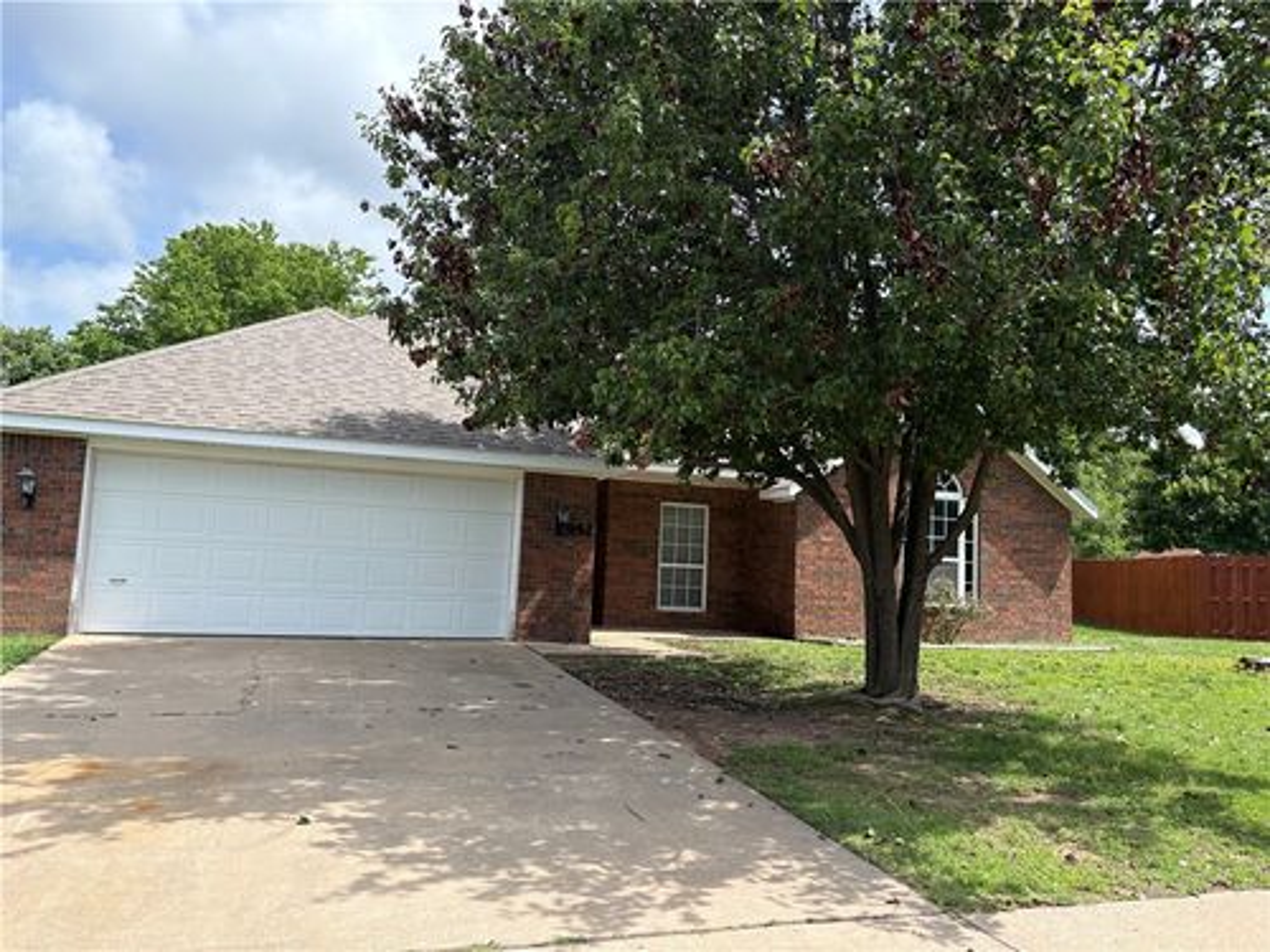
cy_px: 476
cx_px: 635
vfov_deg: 53.1
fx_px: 954
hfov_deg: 67.3
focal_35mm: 26
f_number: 1.6
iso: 64
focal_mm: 5.96
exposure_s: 1/1751
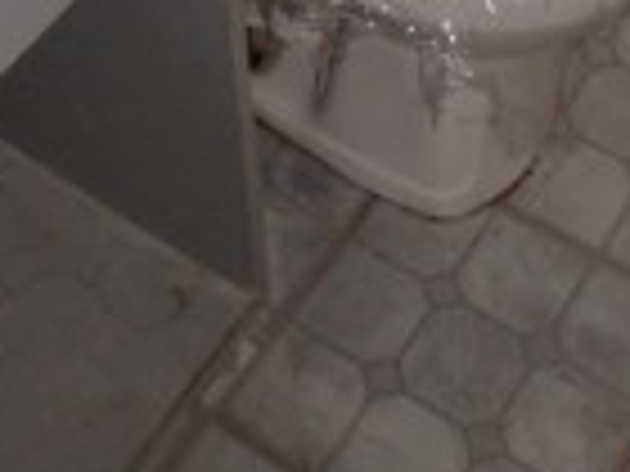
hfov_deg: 20.4
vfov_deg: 12.9
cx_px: 256
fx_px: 1747
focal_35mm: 96
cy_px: -544
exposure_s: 1/30
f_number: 3.5
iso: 400
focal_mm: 3.7
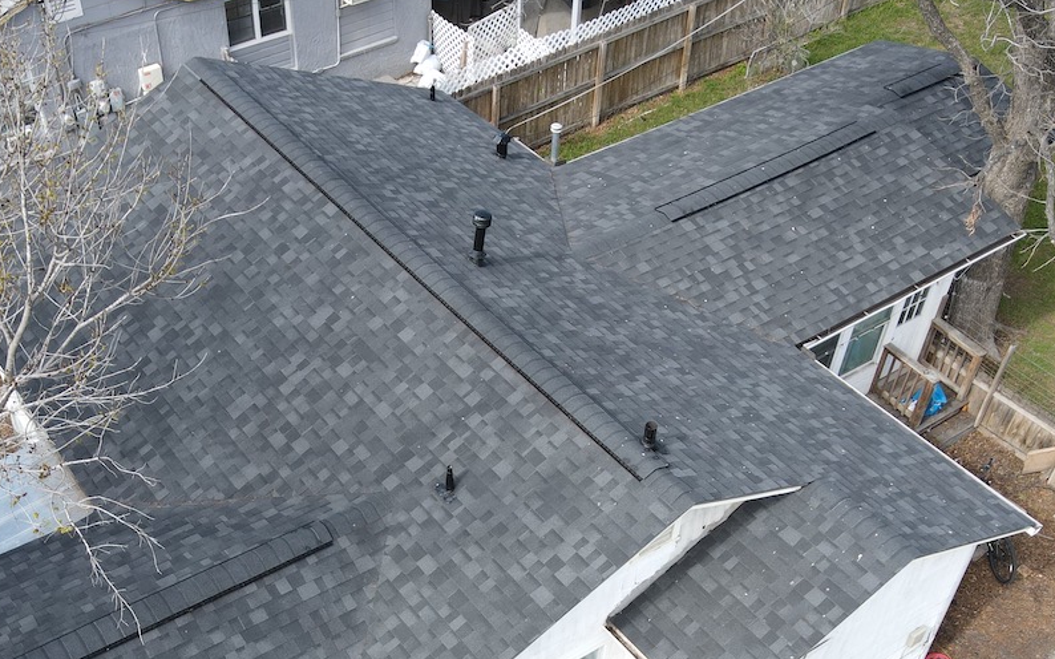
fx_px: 1179
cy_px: 517
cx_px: 405
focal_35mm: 41
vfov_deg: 30.6
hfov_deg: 47.8
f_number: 2.8
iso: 100
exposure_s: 1/250
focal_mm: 4.5
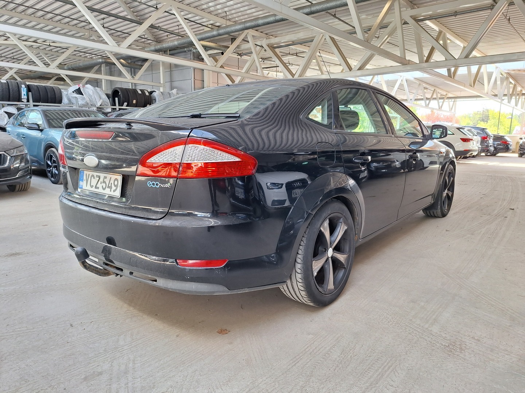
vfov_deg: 58.9
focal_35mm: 23
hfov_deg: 73.9
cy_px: 196
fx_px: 349
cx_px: 262
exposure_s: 1/145
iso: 40
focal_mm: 5.54
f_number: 1.8
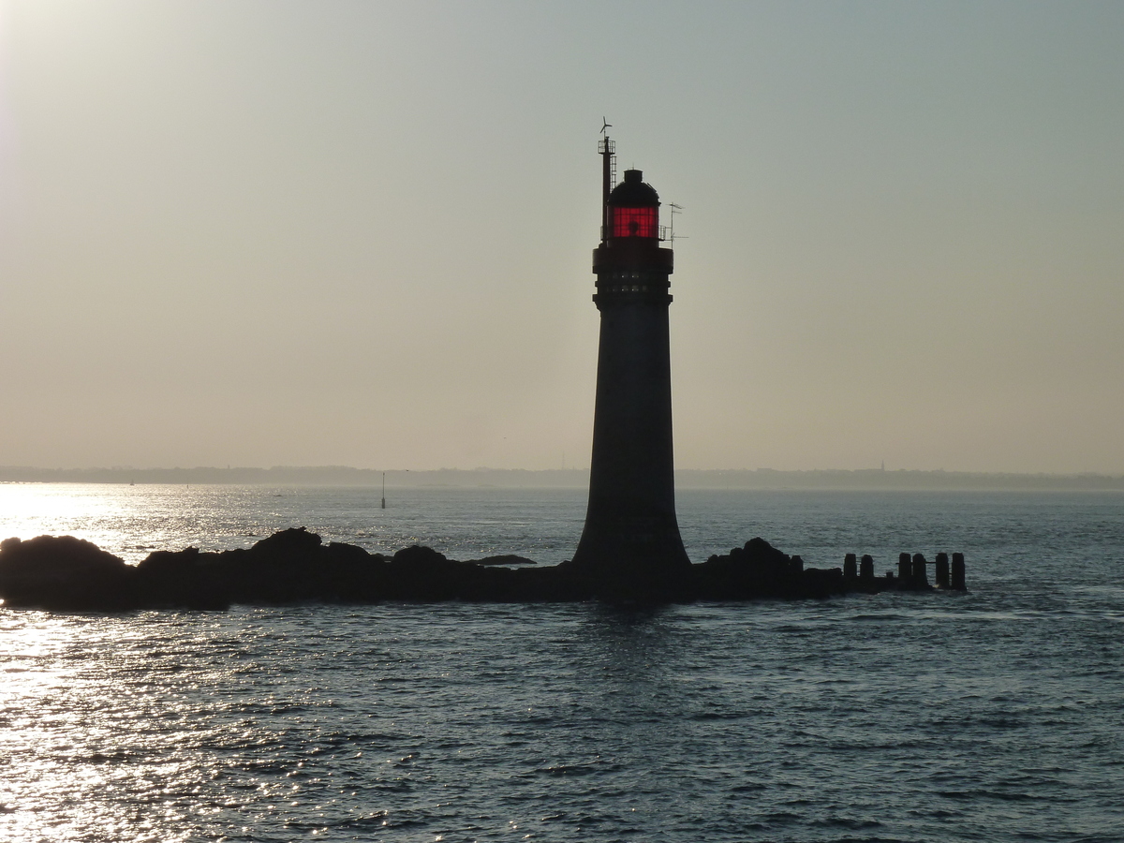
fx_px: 3117
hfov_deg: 20.4
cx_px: 562
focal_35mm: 96
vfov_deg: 15.4
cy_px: 422
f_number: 6.3
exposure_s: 1/2000
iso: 125
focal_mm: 15.8
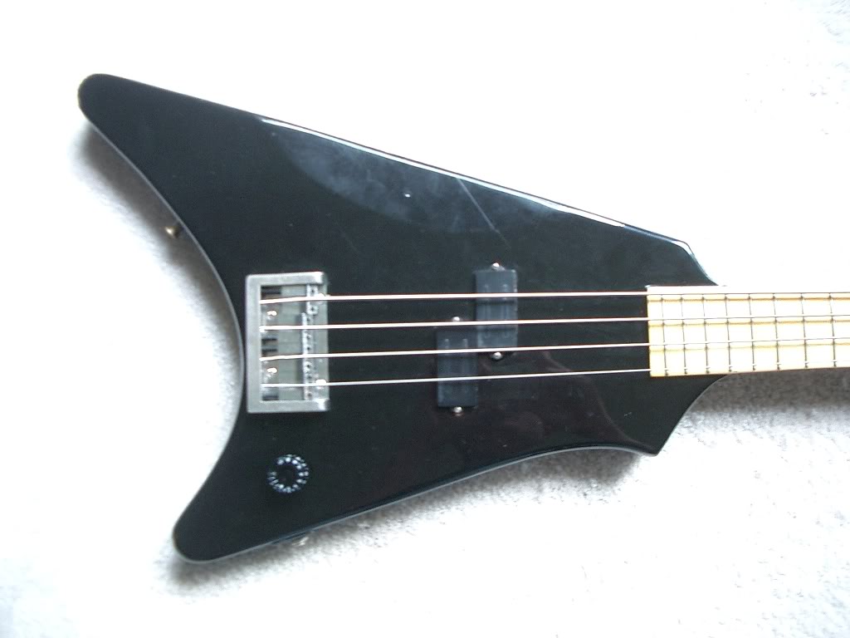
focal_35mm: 35
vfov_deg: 40.7
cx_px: 425
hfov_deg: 52.6
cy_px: 319
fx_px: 859
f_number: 2.6
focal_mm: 5.8
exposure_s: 1/13
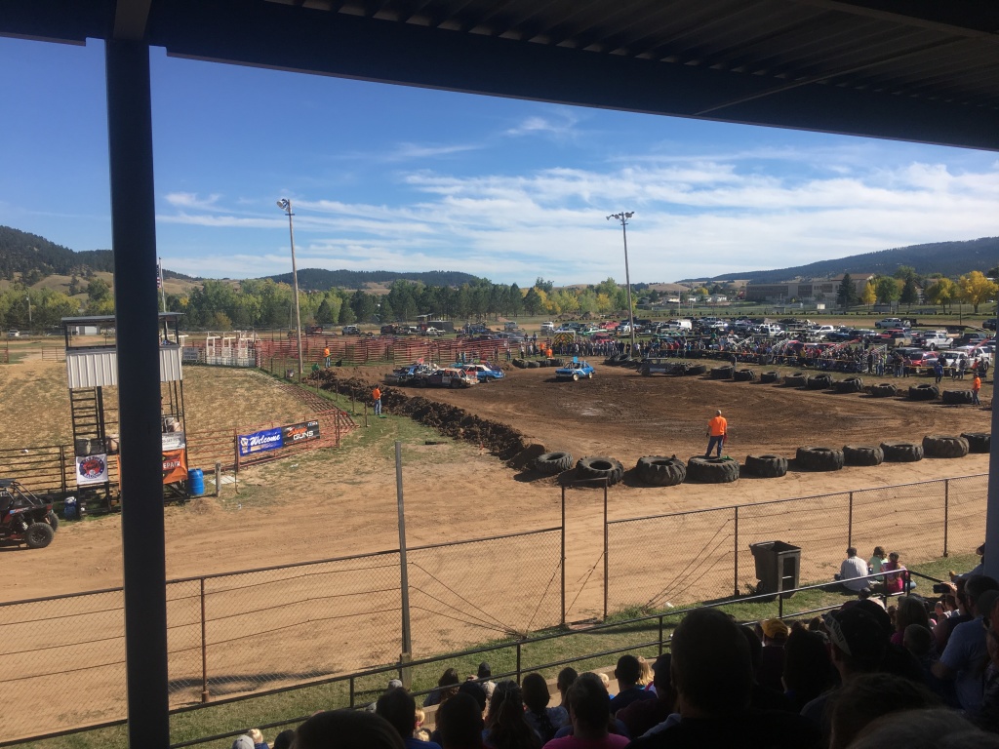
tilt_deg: -5.7
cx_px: 500
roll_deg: +0.0
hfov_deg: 61.7
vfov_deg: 48.2
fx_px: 837
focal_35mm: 29
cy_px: 374
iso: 25
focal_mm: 4.15
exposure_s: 1/1425
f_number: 2.2
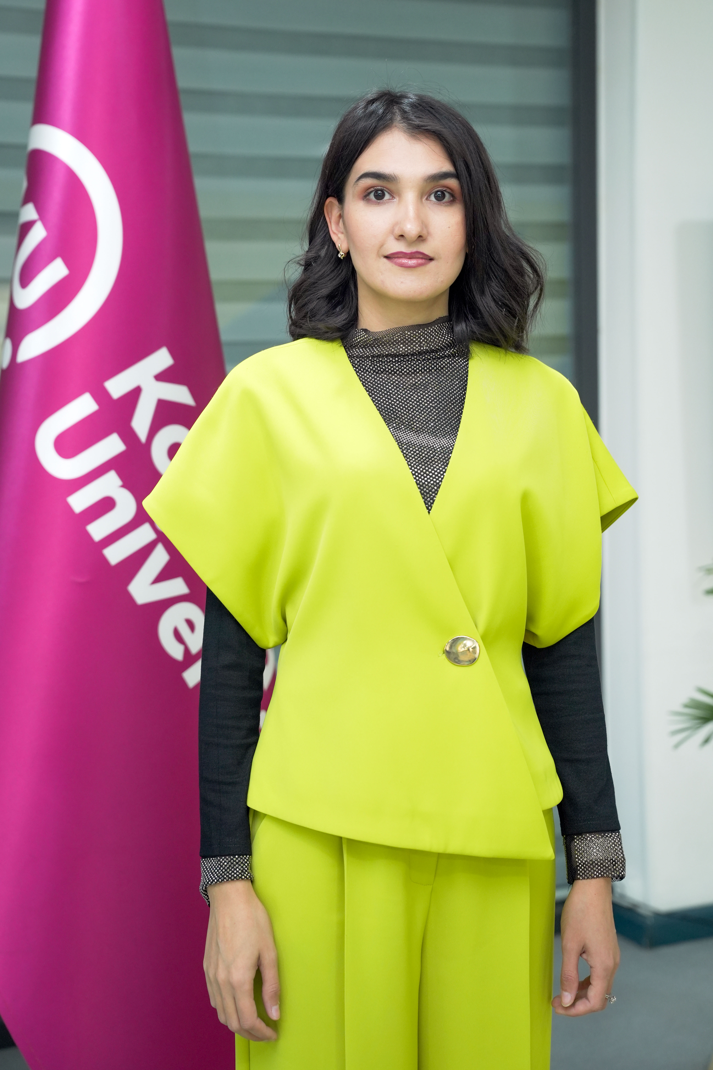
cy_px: 535
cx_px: 356
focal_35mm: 47
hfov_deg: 28.7
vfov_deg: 42.0
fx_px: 1393
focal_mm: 46.9
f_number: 2.8
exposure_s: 1/160
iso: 1000
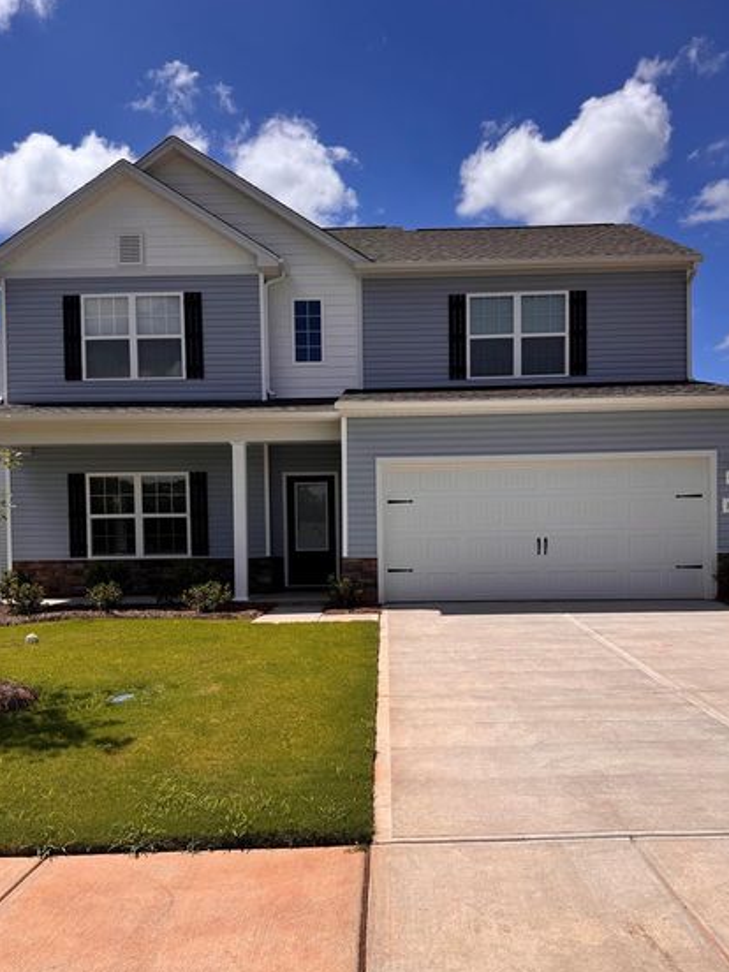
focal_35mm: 29
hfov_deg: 48.2
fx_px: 814
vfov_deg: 61.4
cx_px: 366
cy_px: 554
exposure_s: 1/5348
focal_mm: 6.76
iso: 80
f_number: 1.78
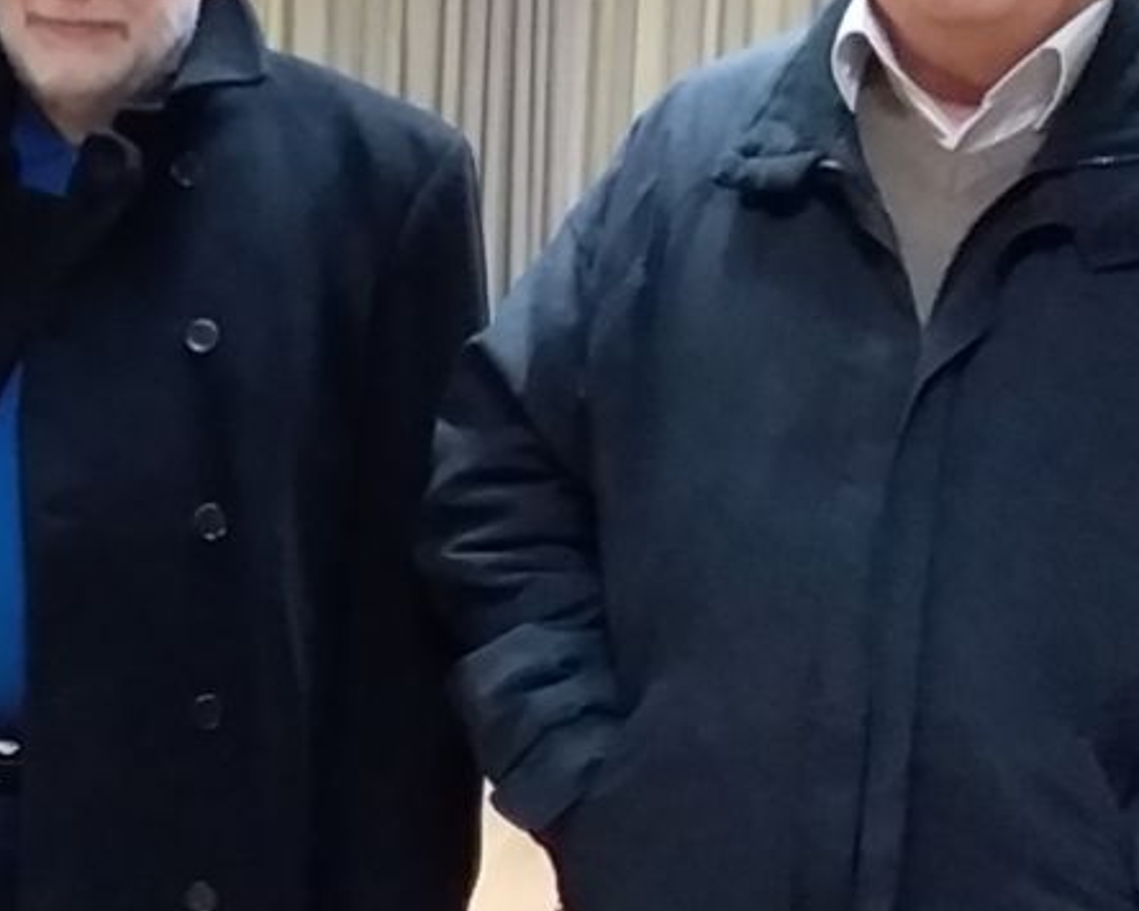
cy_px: 468
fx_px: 3303
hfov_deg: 18.6
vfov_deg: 15.7
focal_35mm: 98
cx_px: -217
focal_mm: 3.3
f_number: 2.2
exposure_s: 1/25
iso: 320
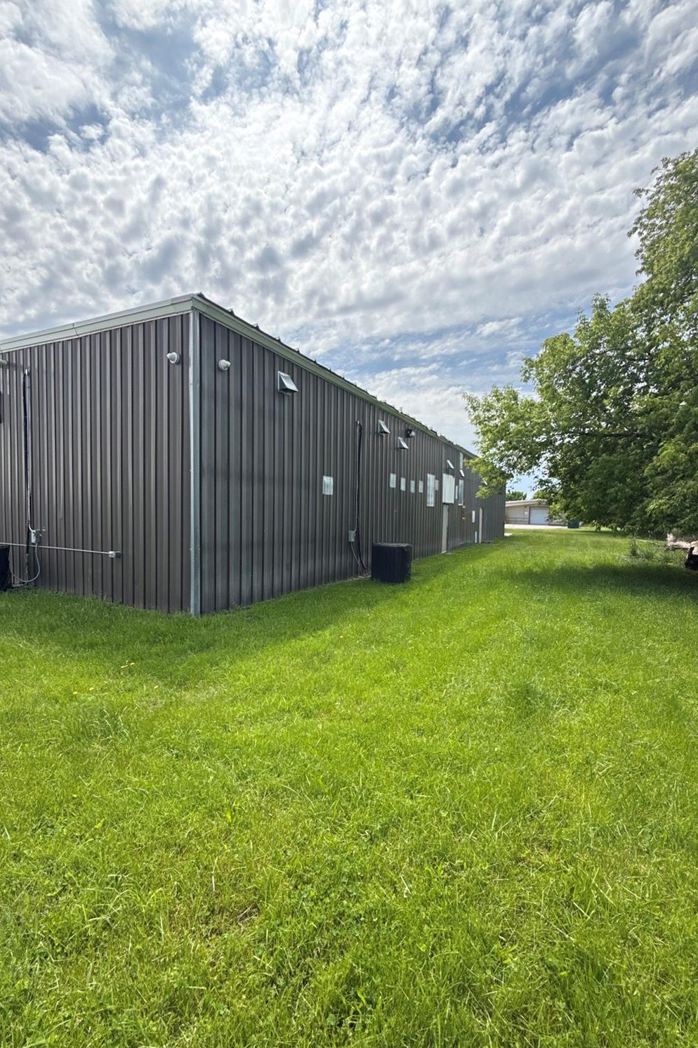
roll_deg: -1.6
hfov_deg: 77.2
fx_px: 436
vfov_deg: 100.4
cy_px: 538
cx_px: 324
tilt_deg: -0.8
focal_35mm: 15
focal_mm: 2.22
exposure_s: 1/1795
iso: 64
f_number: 2.2
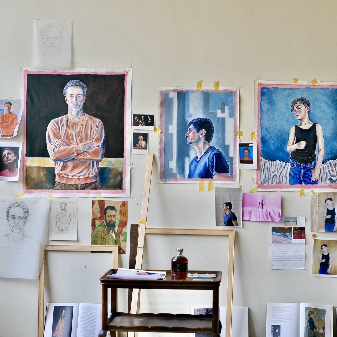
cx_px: 226
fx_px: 705
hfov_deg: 26.7
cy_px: 169
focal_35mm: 64
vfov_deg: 26.9
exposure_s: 1/50
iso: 200
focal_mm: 50
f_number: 3.5
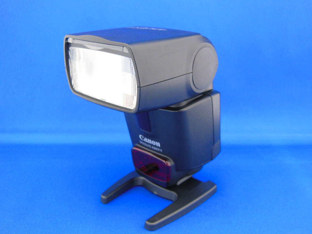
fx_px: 352
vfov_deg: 36.8
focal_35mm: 39
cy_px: 117
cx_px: 156
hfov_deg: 47.9
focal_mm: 6.9
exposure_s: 1/10
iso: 400
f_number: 4.1
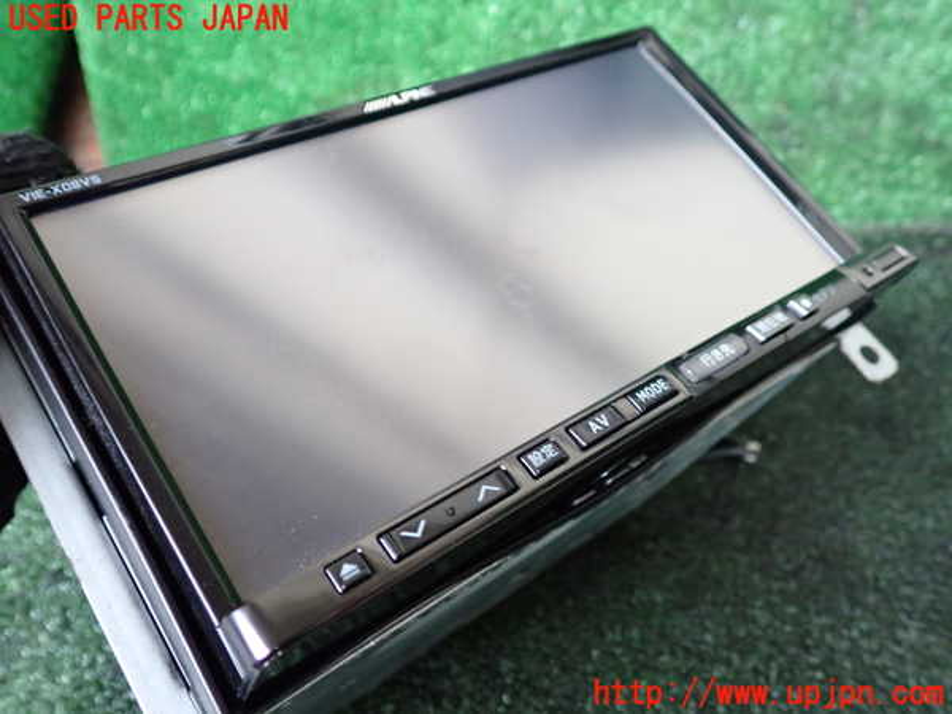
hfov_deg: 60.0
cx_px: 476
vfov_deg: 46.8
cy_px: 357
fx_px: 825
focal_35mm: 30
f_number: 2.3
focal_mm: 5.4
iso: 640
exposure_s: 1/30
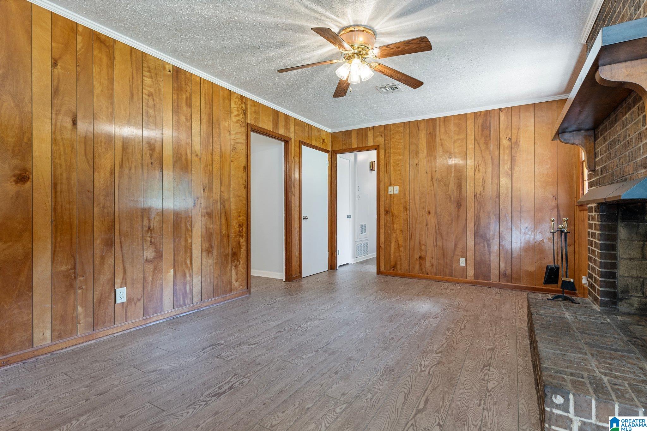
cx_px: 324
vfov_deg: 72.0
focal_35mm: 16
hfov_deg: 95.0
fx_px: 296
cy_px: 216
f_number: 6.3
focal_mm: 11
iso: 320
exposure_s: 1/3
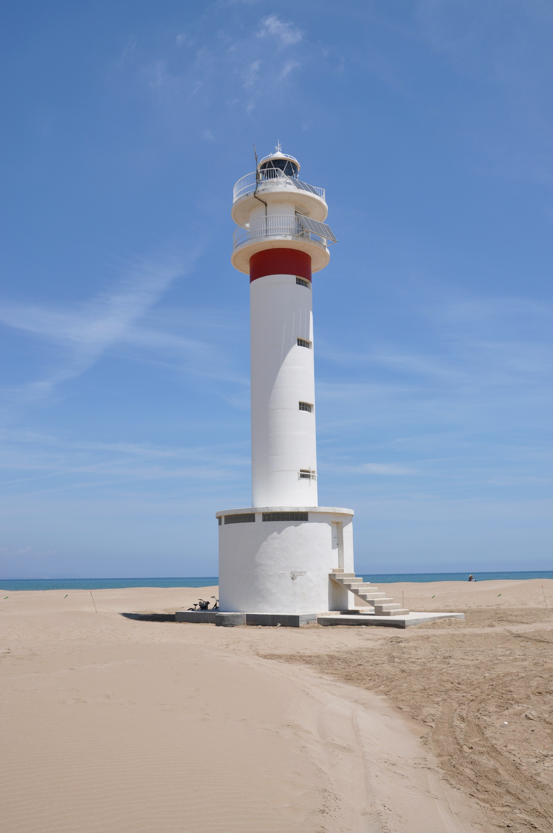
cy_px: 416
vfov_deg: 57.3
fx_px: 762
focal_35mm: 33
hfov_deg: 39.9
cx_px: 276
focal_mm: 22
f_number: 10
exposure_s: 1/400
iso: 200
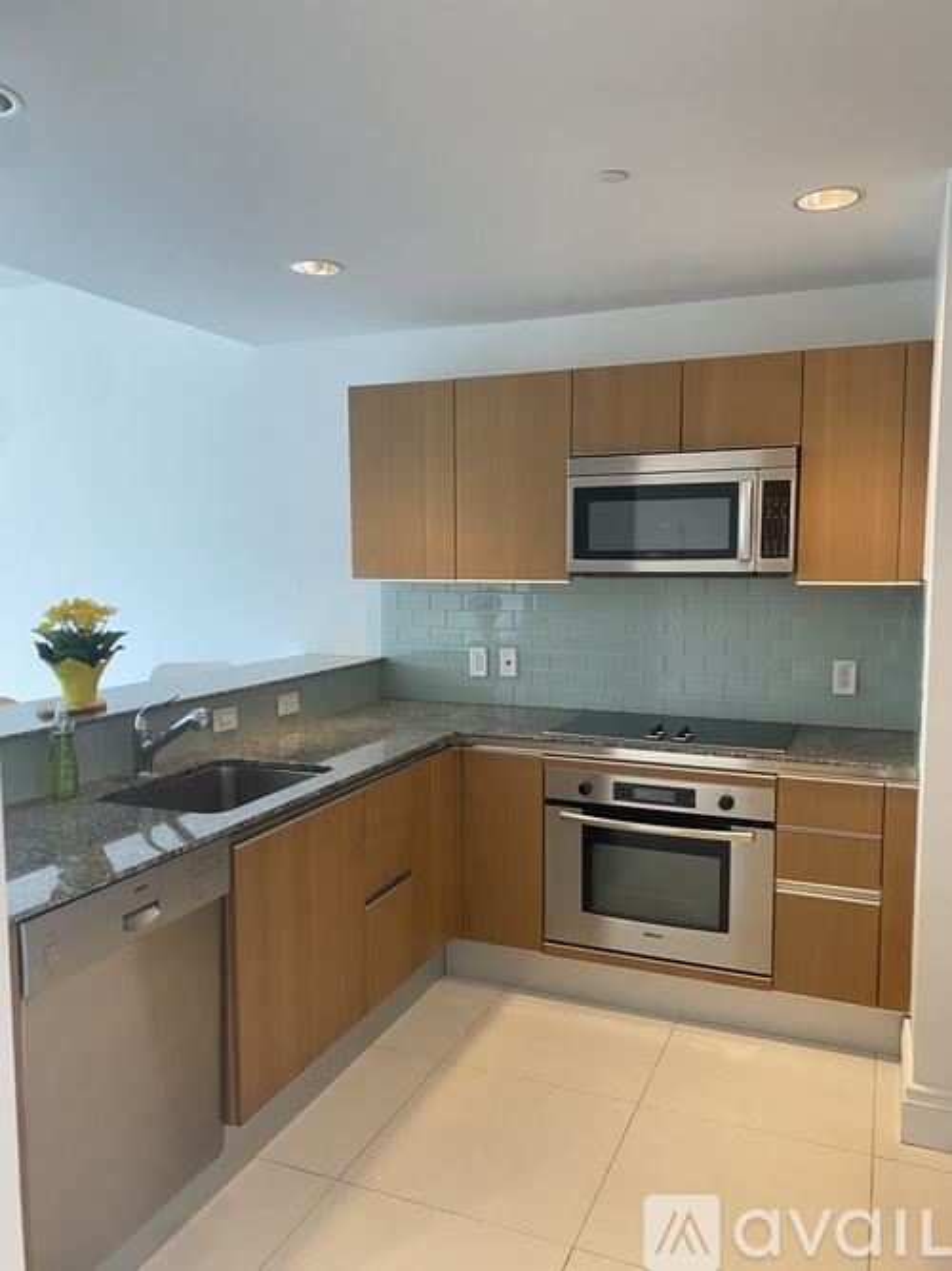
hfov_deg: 53.0
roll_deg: -0.7
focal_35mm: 26
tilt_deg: -5.0
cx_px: 476
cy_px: 636
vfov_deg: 67.3
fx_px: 954
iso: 100
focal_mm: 4.25
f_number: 1.8
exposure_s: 1/60
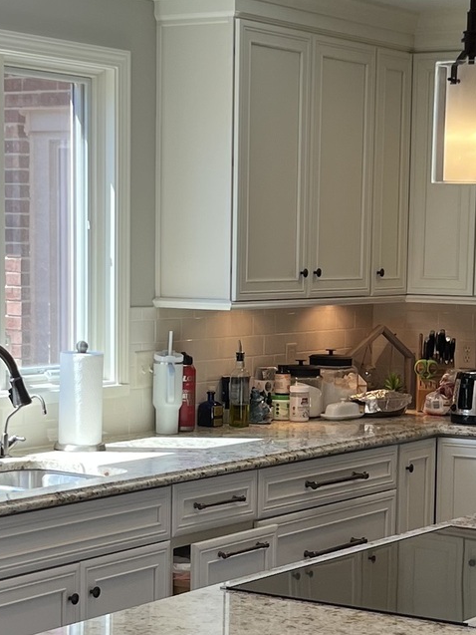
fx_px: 1723
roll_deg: +0.7
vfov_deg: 20.7
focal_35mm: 94
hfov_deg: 15.7
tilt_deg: -4.9
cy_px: 453
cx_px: 256
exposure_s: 1/162
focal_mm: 5.1
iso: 40
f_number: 1.6
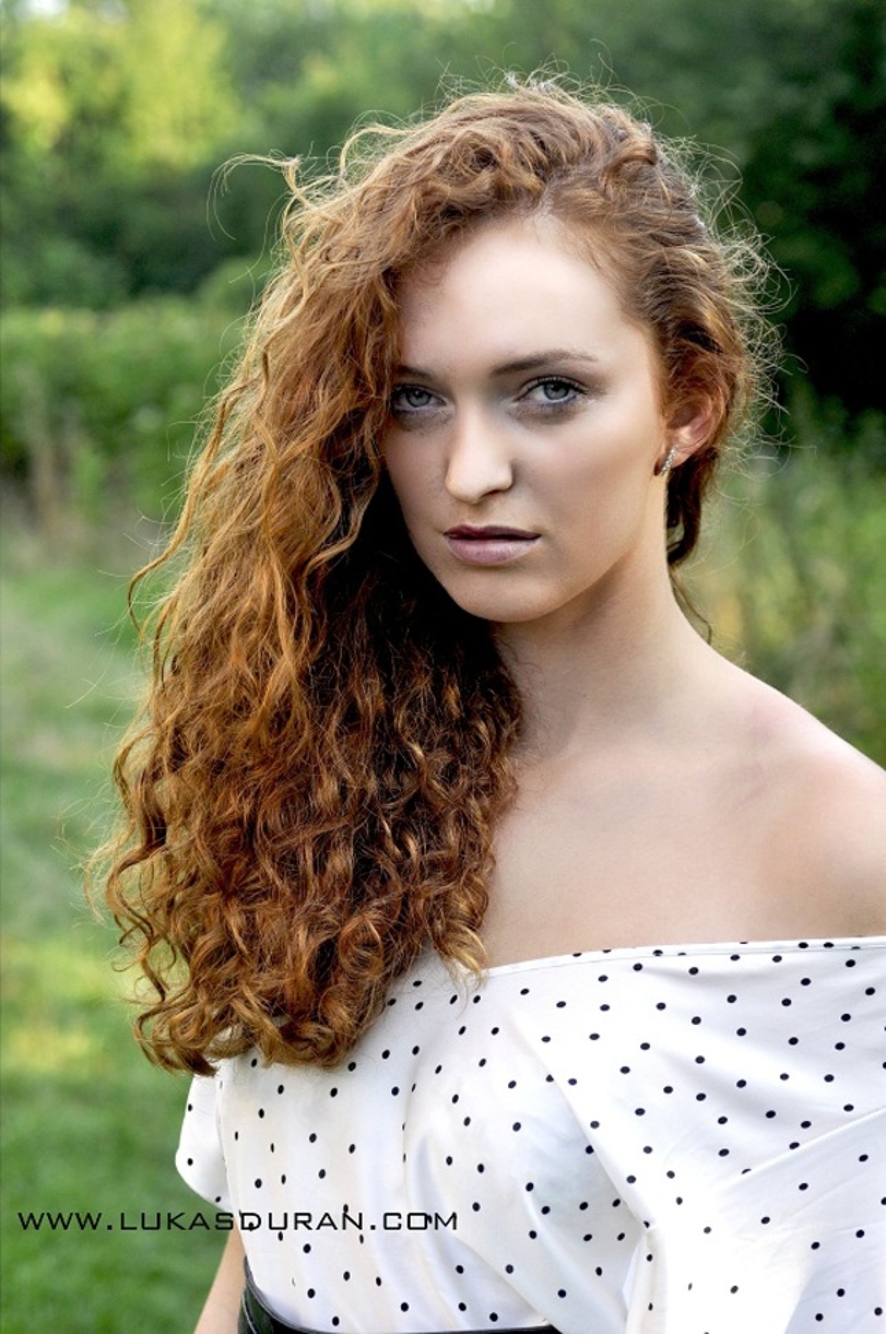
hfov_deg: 15.2
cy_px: 667
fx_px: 3331
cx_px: 443
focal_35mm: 90
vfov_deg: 22.6
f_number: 4.5
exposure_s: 1/320
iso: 250
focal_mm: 60
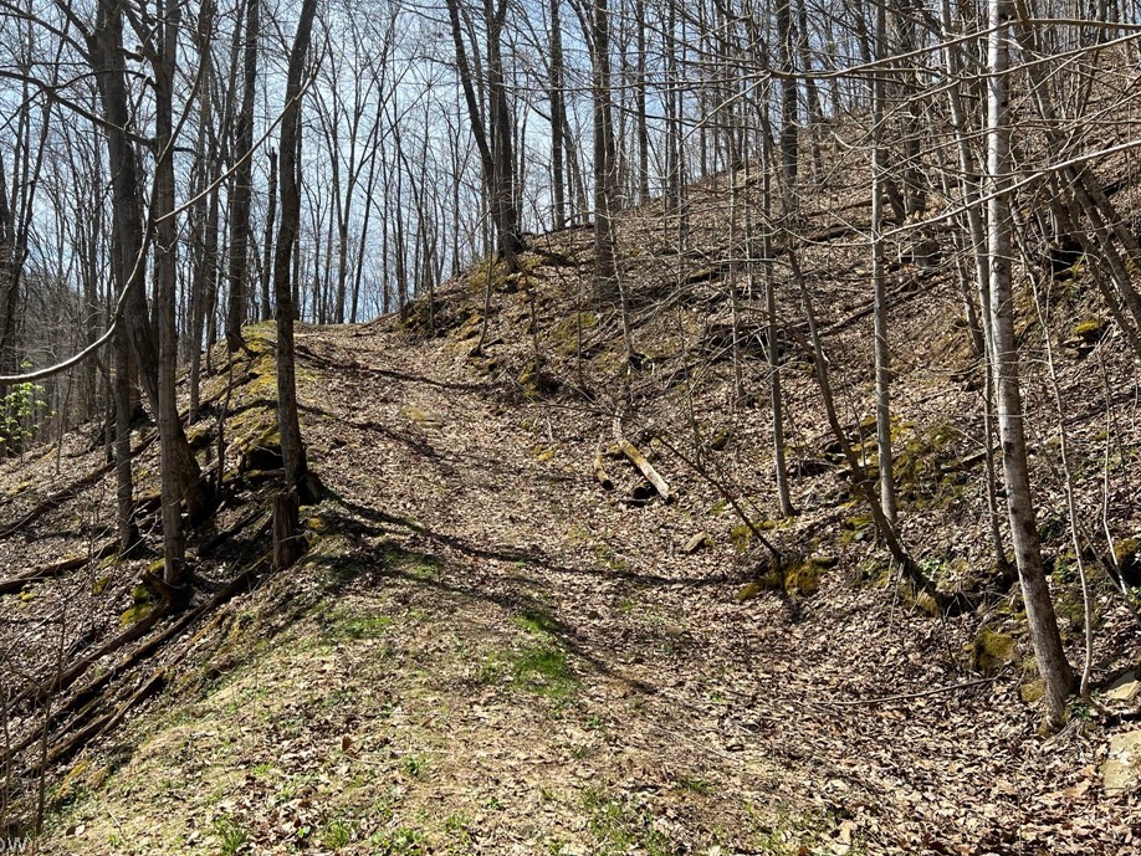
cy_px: 386
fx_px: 956
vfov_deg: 48.2
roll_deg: -4.0
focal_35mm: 29
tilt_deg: +7.1
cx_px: 536
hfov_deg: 61.6
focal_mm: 5.7
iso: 50
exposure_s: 1/2165
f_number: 1.5
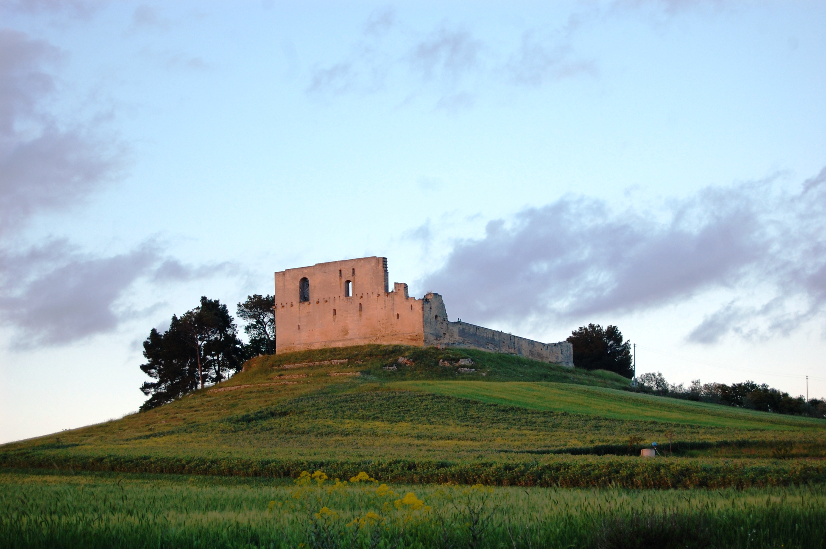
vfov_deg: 17.5
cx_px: 413
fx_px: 1788
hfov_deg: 26.0
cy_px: 274
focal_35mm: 78
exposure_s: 1/100
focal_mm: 52
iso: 400
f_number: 5.6
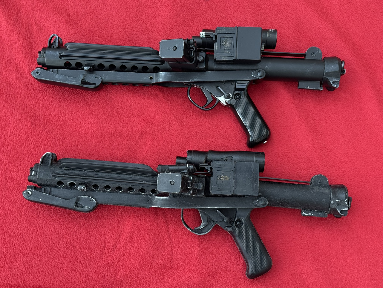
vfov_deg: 30.3
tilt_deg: -77.4
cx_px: 192
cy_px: 144
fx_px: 531
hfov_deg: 39.7
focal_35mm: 48
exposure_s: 1/68
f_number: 1.78
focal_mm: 6.76
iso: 200
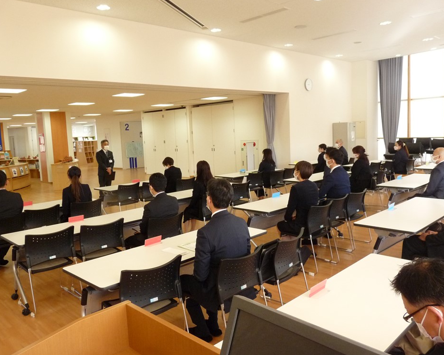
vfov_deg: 49.9
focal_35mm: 29
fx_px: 381
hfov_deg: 60.4
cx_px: 212
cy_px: 178
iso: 400
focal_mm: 4.8
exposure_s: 1/200
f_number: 2.8
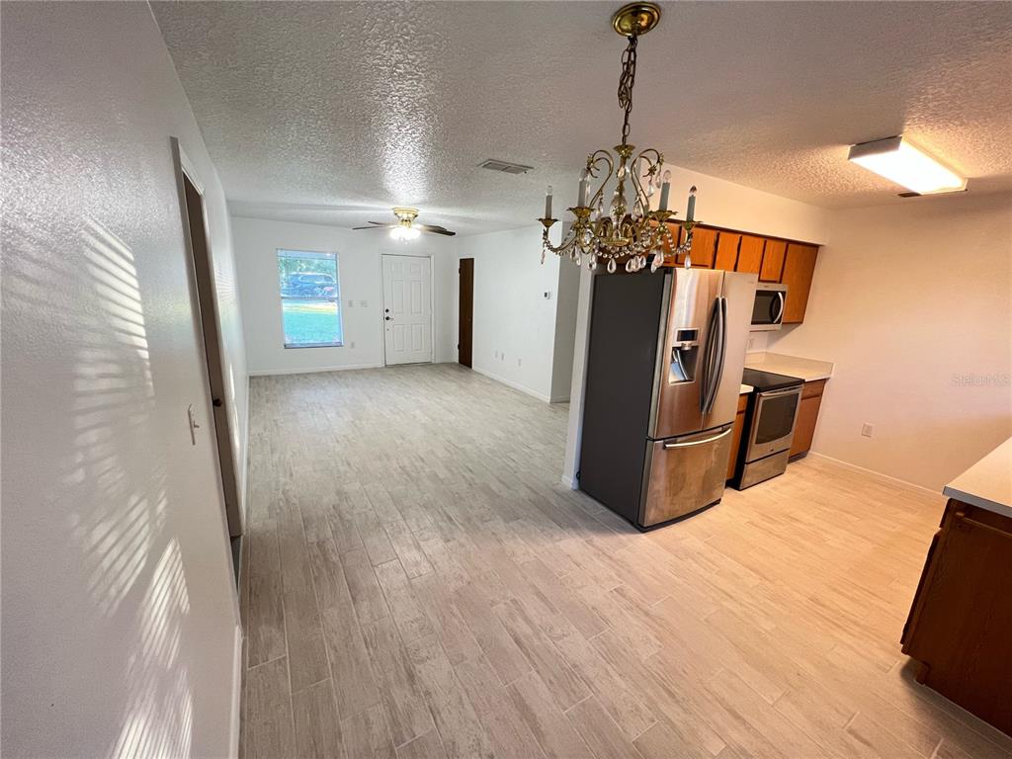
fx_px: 380
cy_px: 380
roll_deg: -2.7
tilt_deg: -14.2
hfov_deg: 106.2
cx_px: 506
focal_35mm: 13
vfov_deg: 89.9
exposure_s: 1/60
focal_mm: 1.57
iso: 160
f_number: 1.8
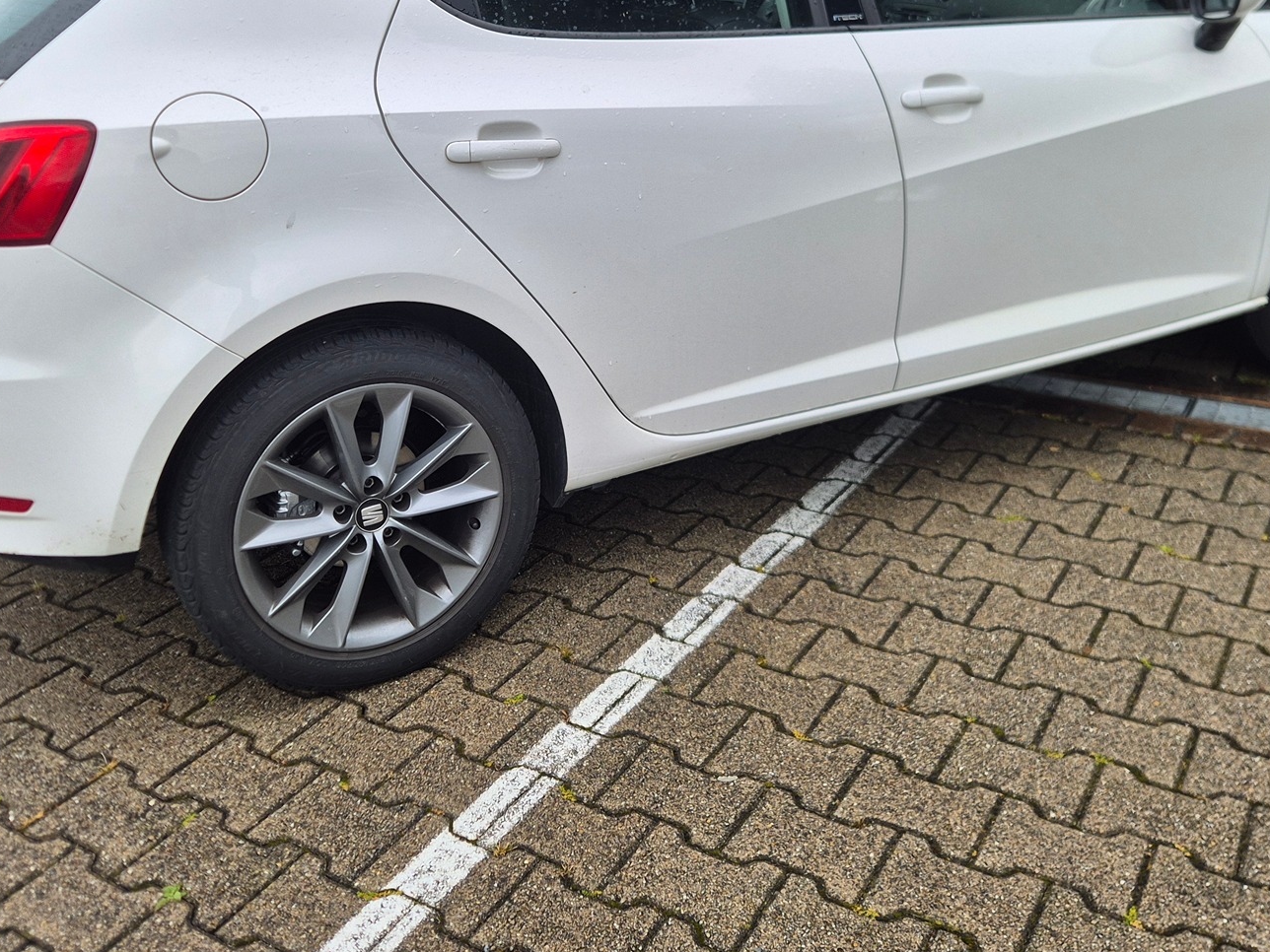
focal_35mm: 36
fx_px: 1321
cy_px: 225
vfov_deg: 38.5
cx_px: 634
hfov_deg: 51.4
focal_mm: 5.4
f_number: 1.8
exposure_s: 1/180
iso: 40
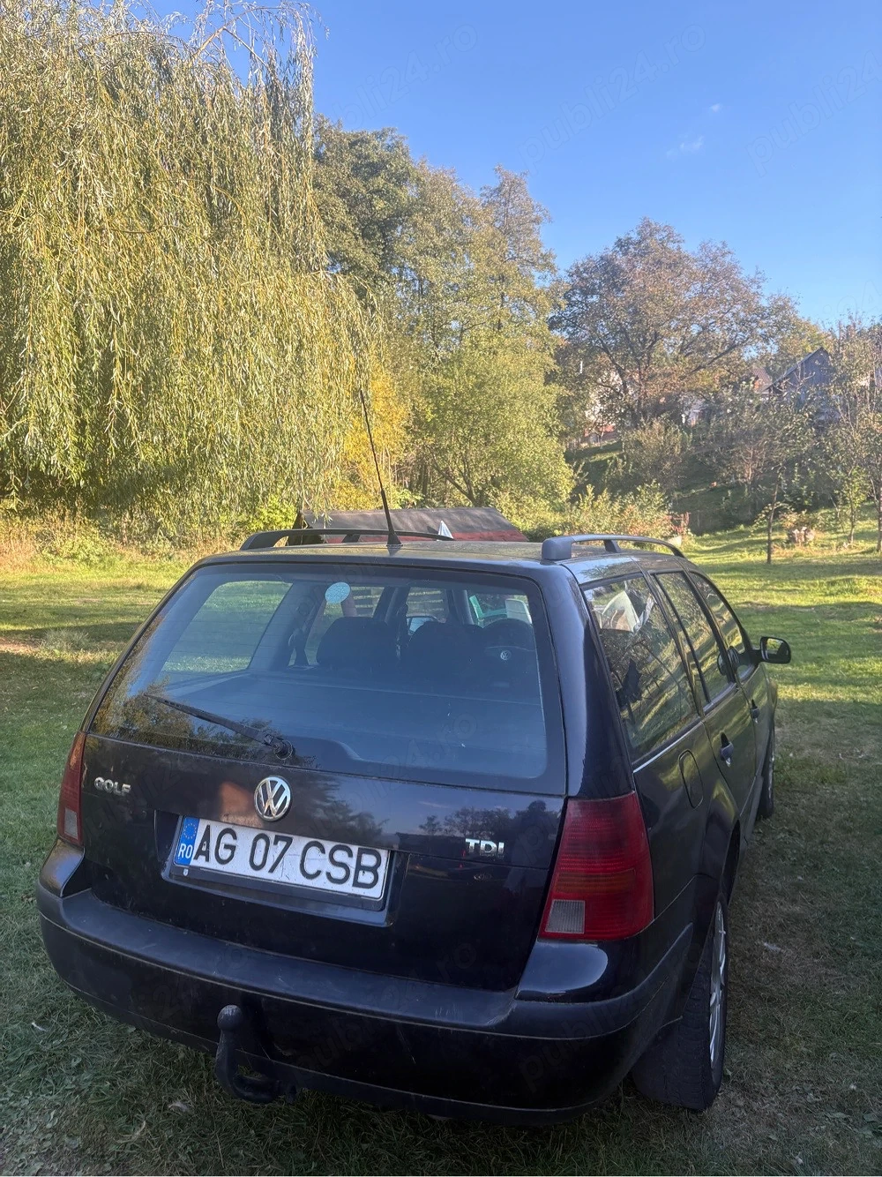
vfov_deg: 67.3
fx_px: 884
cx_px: 441
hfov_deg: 53.0
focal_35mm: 26
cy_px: 588
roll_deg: -0.7
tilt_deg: -3.1
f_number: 1.6
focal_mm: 5.96
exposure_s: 1/482
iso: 50
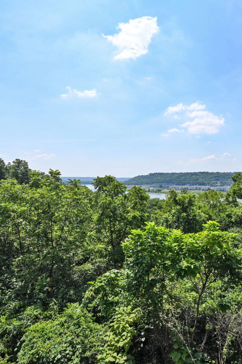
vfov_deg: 78.6
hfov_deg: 55.6
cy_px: 176
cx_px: 168
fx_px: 222
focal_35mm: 22
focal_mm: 14
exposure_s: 1/400
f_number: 7.1
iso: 100
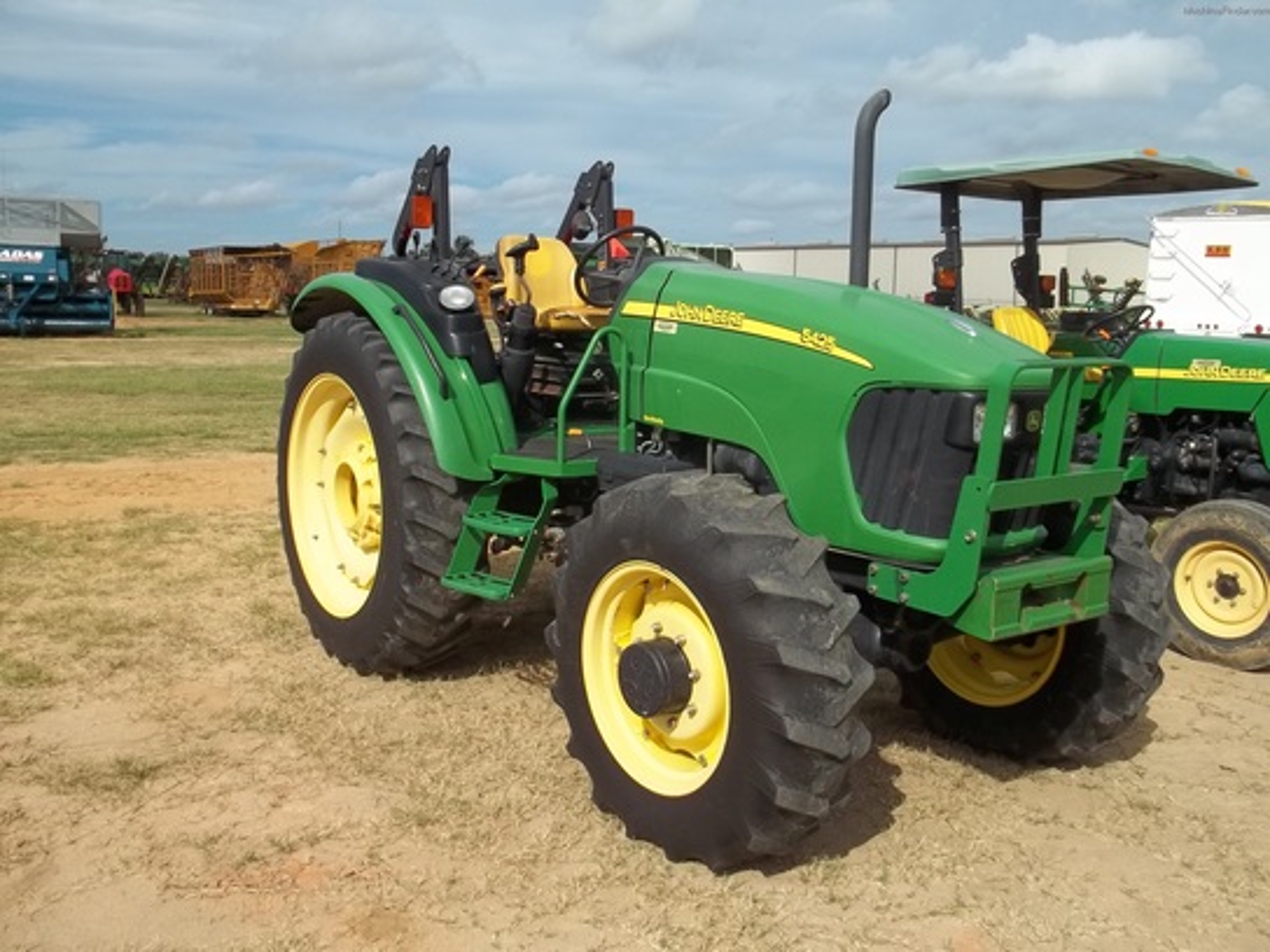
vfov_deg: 42.9
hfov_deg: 55.4
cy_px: 476
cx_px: 635
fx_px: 1211
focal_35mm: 33
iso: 64
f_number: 8
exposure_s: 1/250
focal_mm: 5.9
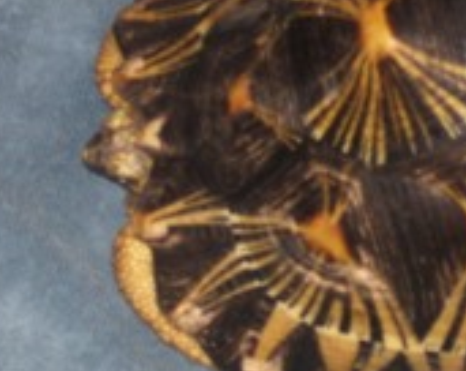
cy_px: 95
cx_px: 439
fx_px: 3069
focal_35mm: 223
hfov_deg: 8.6
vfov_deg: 6.9
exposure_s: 1/90
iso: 125
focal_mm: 14.3
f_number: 4.3
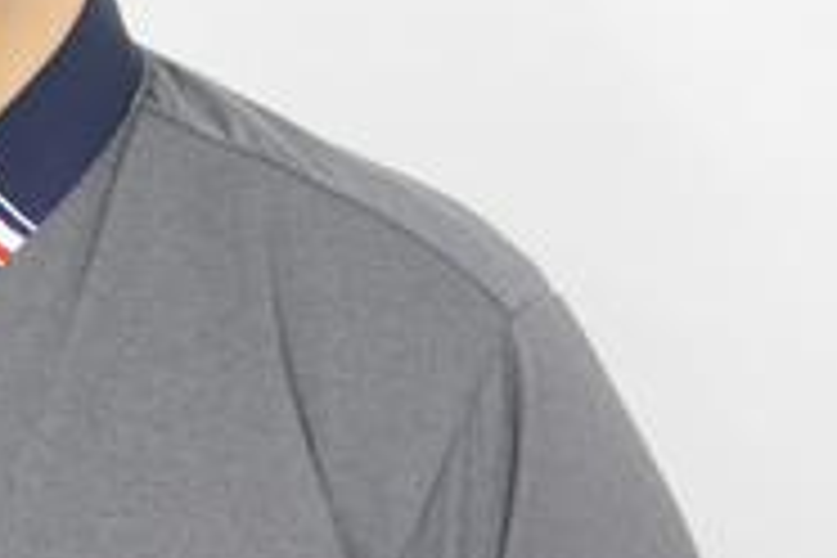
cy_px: -256
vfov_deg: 10.0
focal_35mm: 133
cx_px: -162
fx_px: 3087
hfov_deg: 14.9
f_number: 4.5
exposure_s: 1/40
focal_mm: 25
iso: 640
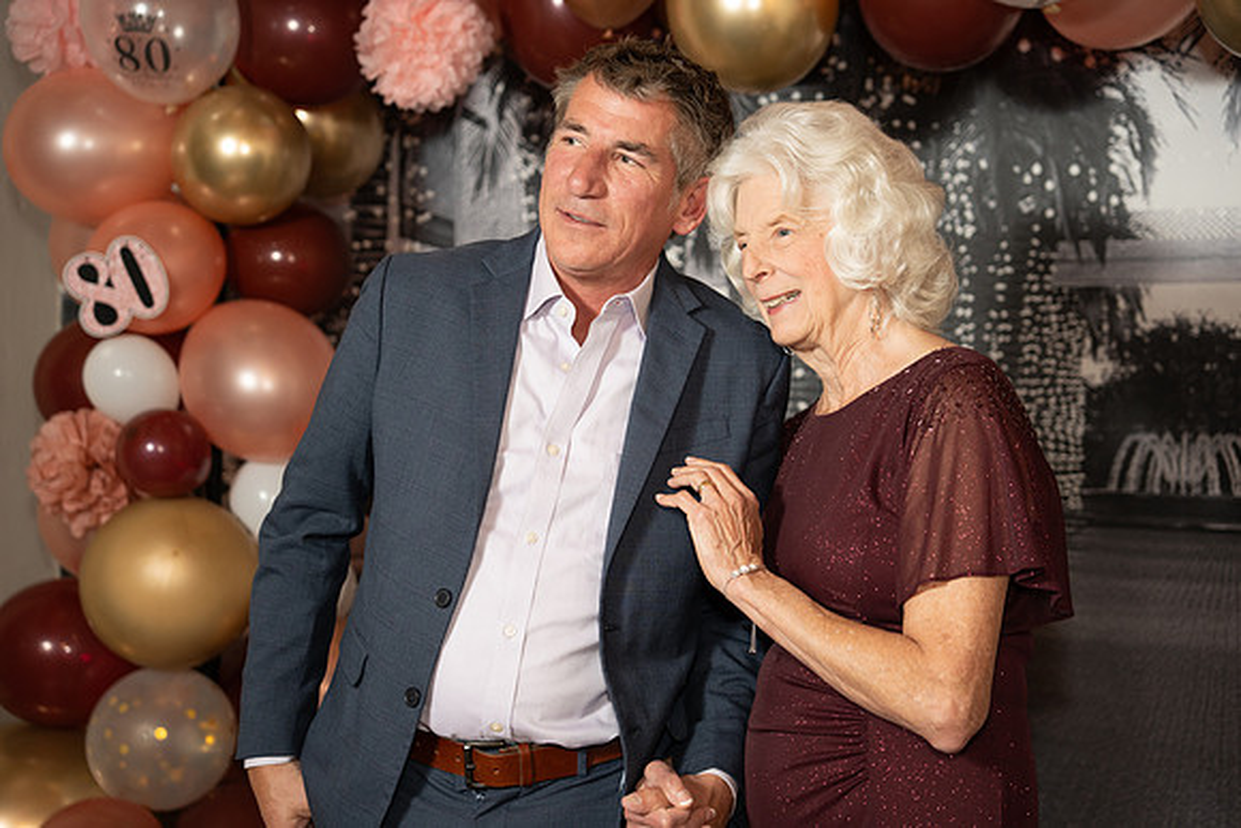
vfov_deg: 23.1
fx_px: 2027
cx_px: 620
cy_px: 414
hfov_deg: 34.0
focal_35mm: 59
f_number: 2.8
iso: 1000
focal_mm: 58.8
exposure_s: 1/160
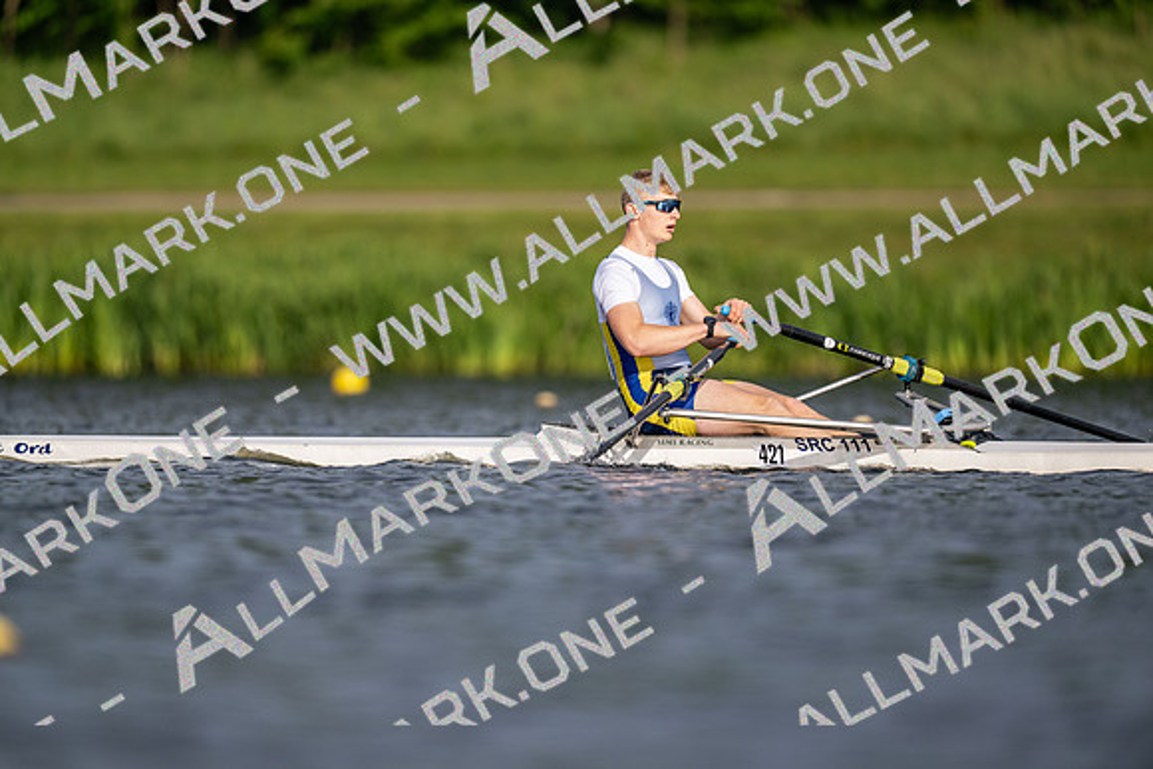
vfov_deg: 2.3
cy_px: 384
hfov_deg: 3.4
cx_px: 576
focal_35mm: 600
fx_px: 19220
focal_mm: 600
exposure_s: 1/2500
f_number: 4
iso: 200
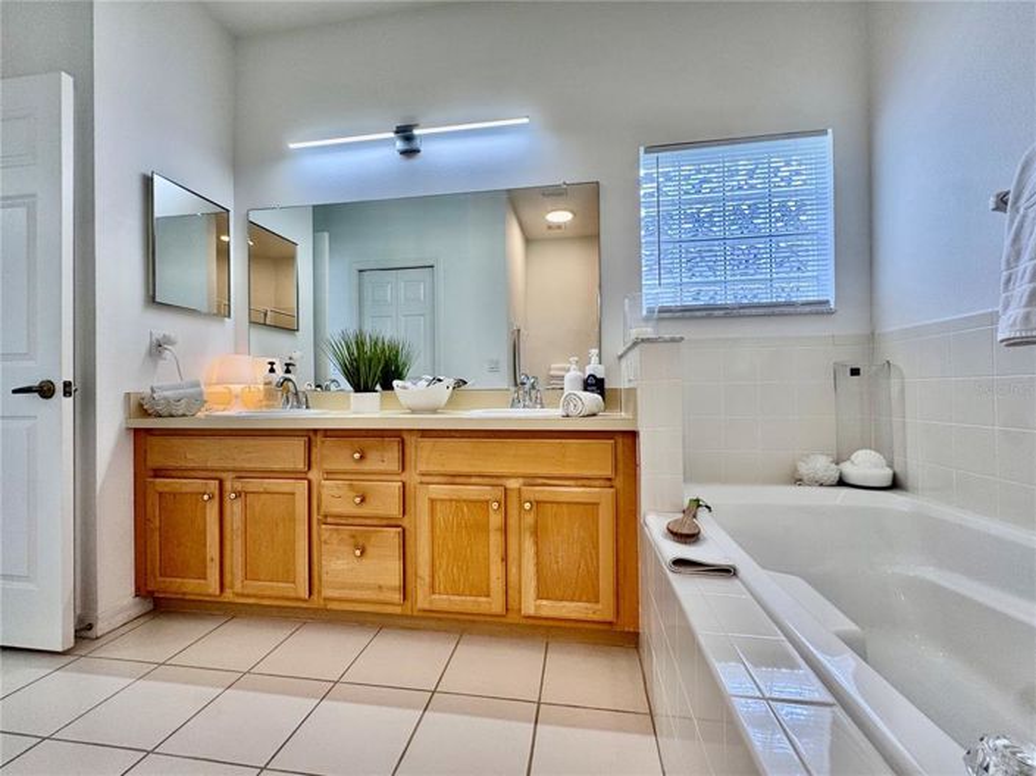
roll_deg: -1.4
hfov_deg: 102.1
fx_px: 419
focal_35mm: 14
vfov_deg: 85.6
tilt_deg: -0.2
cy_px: 388
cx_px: 518
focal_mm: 2.22
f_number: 2.2
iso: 80
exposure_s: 1/120
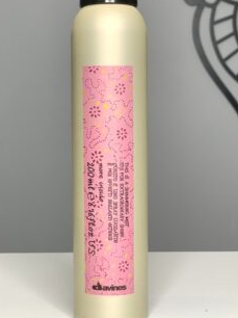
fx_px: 624
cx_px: 116
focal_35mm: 68
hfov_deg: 21.6
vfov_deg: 28.5
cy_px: 136
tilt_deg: -3.7
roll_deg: +0.4
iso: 50
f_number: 2.4
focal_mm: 6
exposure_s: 1/98
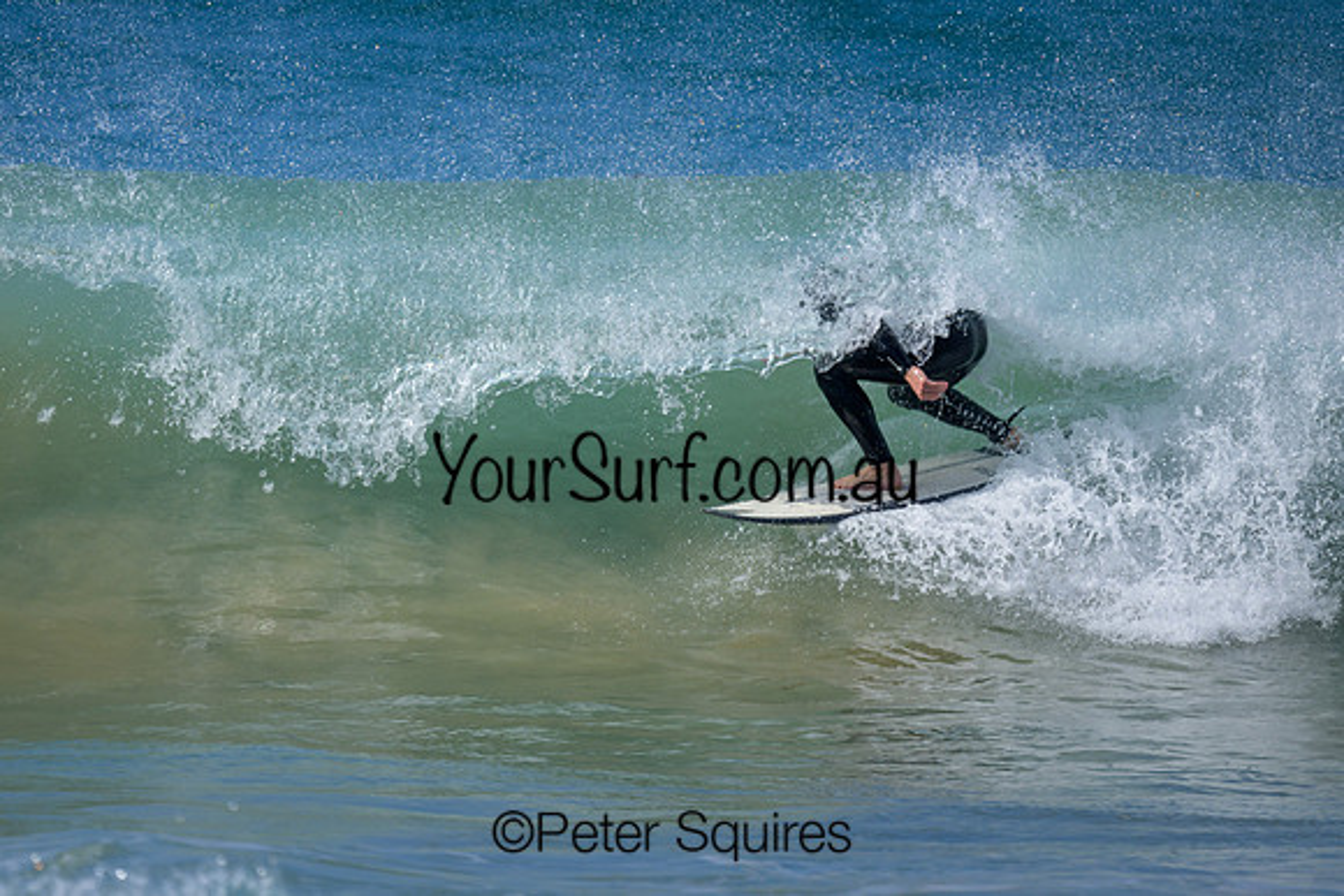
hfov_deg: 2.0
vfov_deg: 1.3
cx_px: 602
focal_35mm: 1029
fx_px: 38436
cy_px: 394
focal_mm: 800
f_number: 6.3
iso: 360
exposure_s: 1/2000
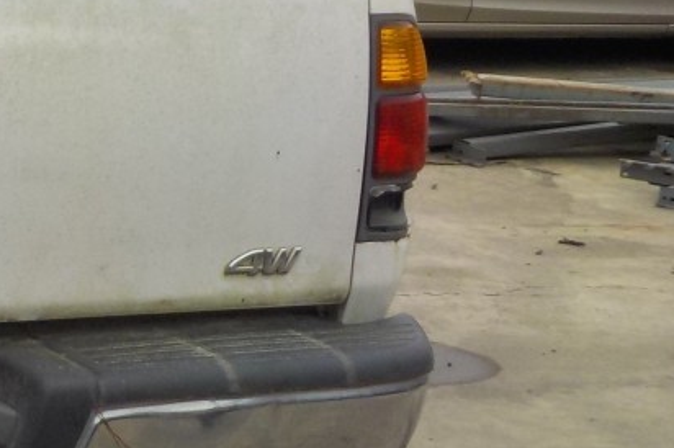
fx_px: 1815
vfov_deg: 14.1
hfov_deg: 19.0
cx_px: -281
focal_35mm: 97
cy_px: 190
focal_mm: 4.1
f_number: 3.3
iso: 125
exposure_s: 1/400
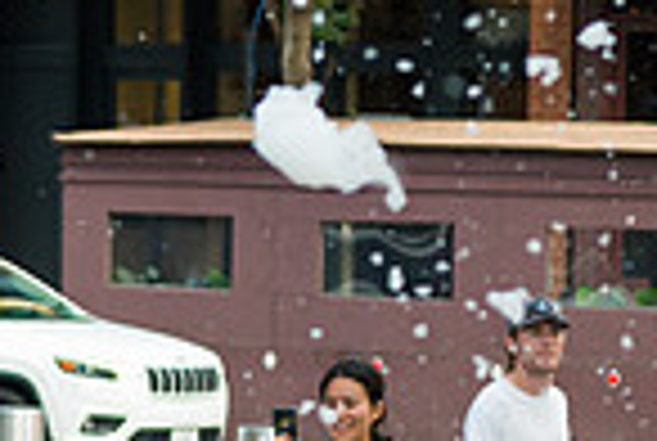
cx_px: -225
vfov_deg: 5.0
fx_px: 5066
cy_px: 464
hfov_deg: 7.3
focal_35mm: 277
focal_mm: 70
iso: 800
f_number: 3.2
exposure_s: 1/1000
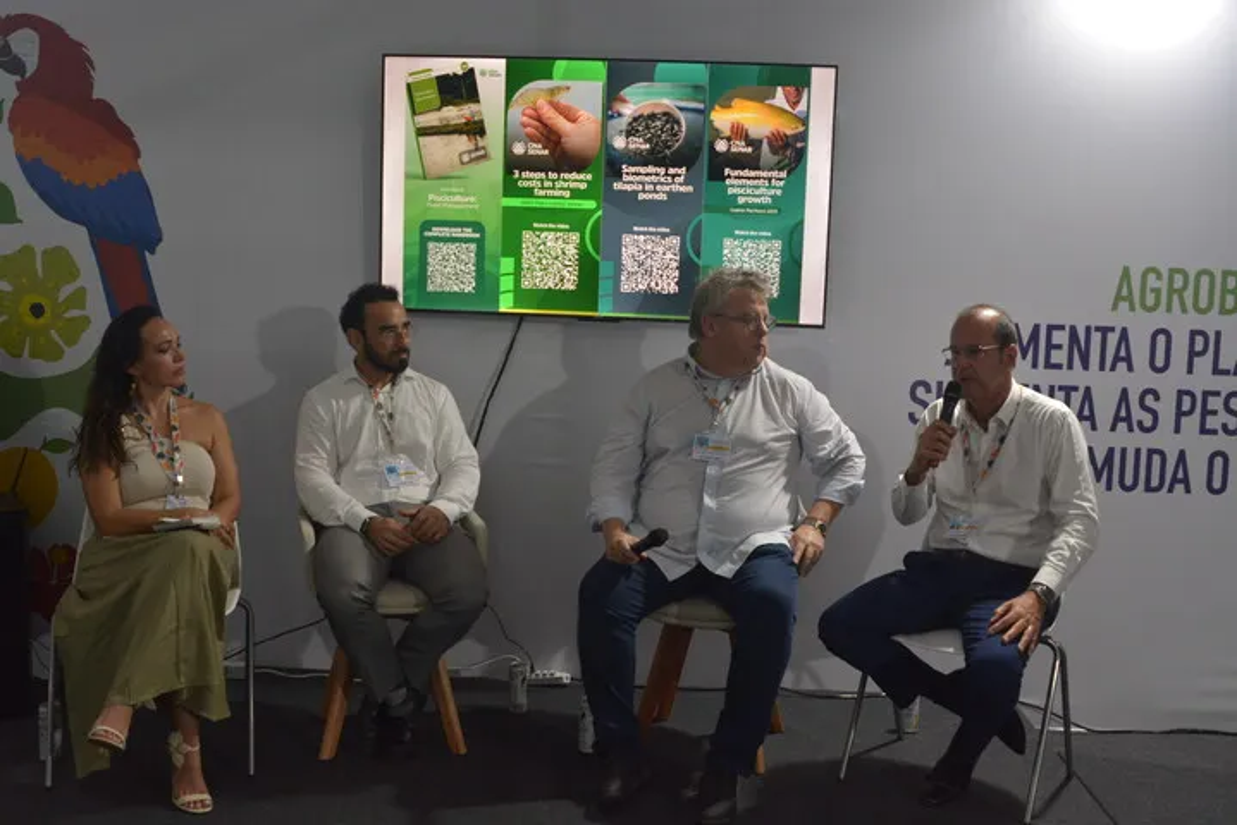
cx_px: 618
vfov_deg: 36.9
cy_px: 412
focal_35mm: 36
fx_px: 1237
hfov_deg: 53.1
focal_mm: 24
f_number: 3.5
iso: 640
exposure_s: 1/200
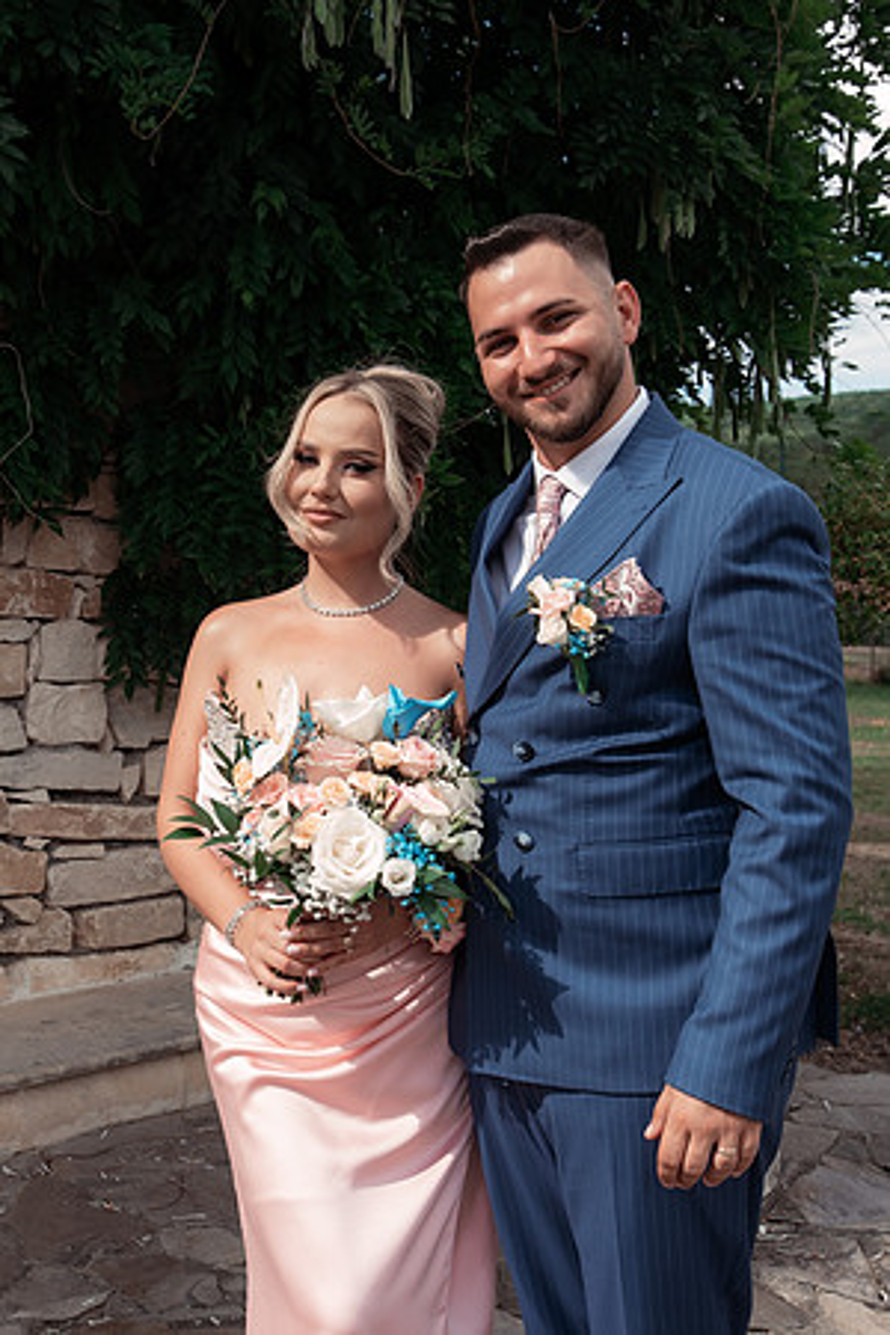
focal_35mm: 45
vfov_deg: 43.6
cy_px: 668
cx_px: 323
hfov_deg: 29.7
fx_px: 1667
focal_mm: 30
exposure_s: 1/400
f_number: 7.1
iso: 400
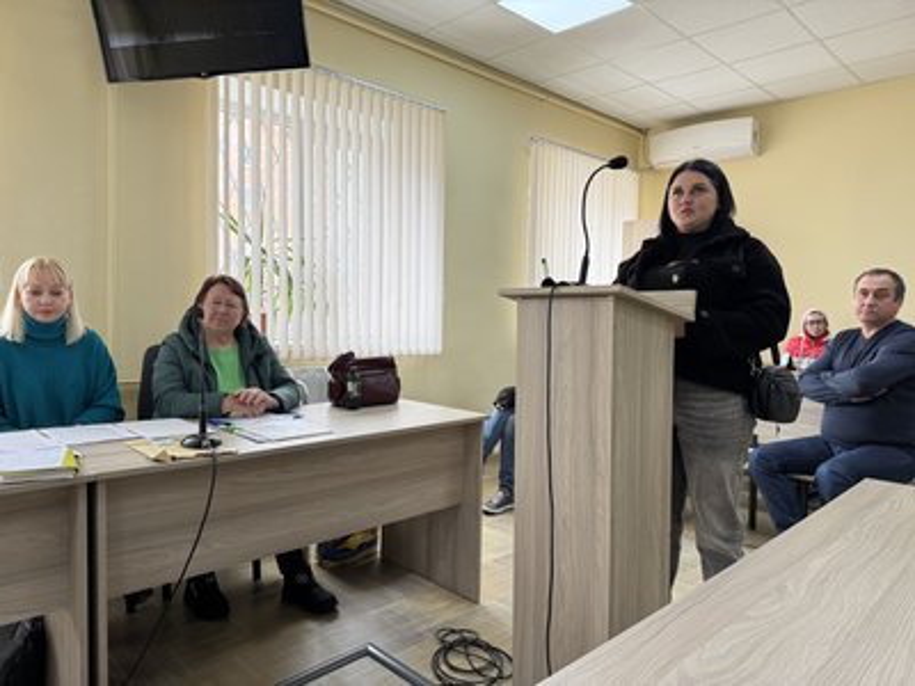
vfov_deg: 56.8
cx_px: 458
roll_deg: -1.5
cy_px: 343
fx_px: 634
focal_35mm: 24
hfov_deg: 71.6
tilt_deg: -2.9
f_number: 1.78
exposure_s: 1/120
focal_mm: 6.76
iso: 125
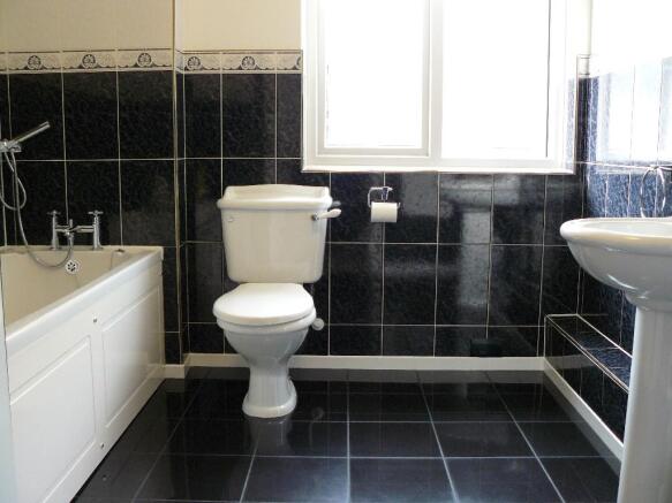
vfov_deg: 39.6
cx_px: 336
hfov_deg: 51.4
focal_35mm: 36
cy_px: 252
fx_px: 699
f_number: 2.8
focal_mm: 6
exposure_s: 1/25
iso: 200
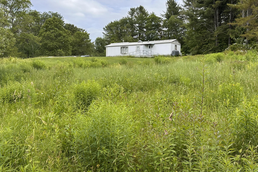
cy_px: 75
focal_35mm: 31
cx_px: 134
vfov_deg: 42.2
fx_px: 222
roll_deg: -0.6
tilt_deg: -2.7
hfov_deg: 60.3
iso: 80
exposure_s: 1/2110
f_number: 1.78
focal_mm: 6.86
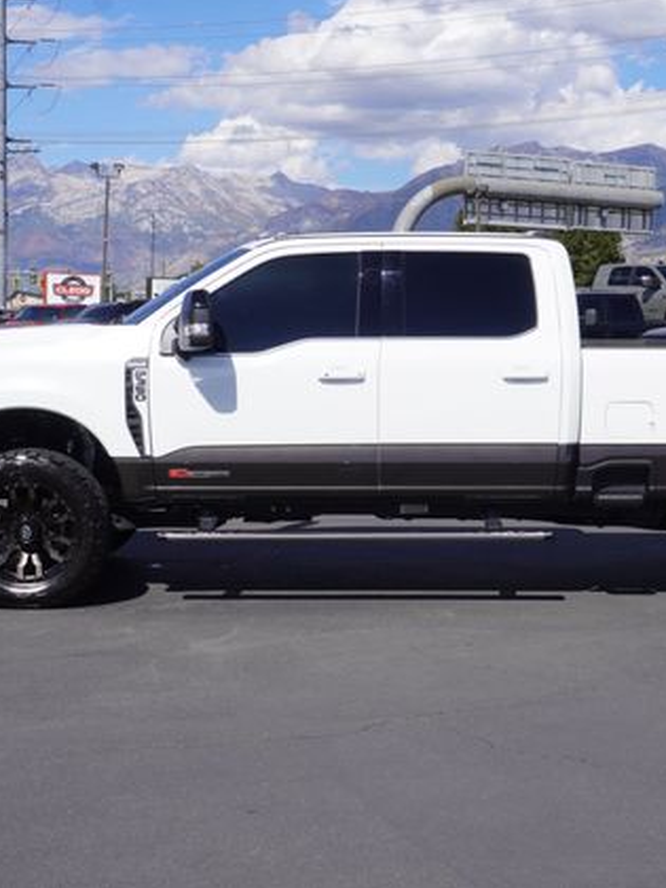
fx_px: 1635
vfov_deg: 30.4
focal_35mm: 64
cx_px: 440
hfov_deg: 22.9
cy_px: 440
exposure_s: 1/200
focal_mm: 29
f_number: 11
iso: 100
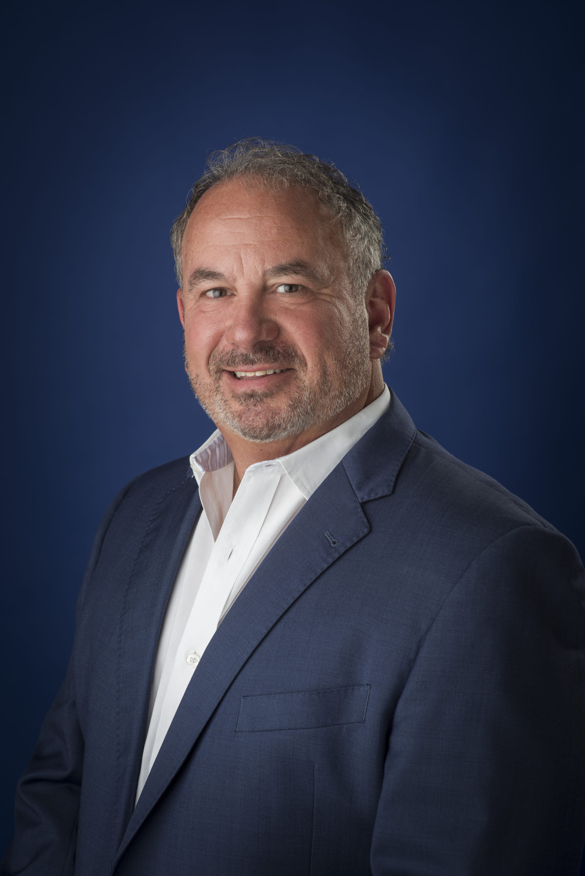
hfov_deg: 16.1
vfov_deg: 23.9
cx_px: 292
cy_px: 438
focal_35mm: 85
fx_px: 2070
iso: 64
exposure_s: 1/200
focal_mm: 85
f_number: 8
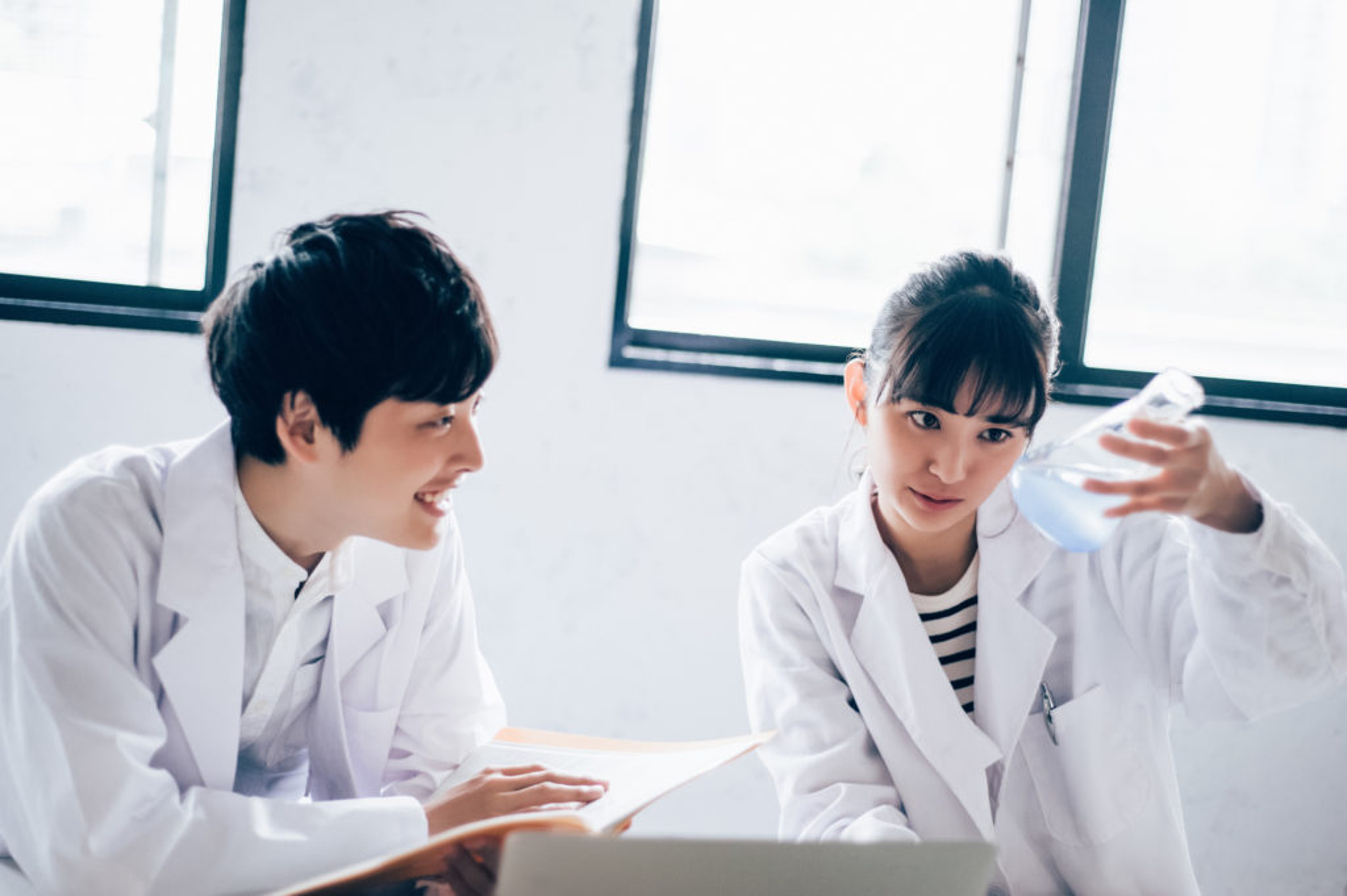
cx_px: 674
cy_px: 448
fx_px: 1869
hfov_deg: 39.6
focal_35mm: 50
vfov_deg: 26.9
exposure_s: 1/400
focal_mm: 50
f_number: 2.2
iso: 500
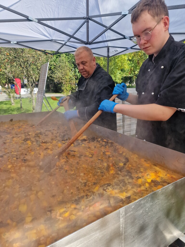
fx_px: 164
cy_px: 124
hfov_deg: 58.9
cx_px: 92
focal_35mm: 23
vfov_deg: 73.9
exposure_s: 1/696
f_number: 1.8
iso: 50
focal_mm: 6.4
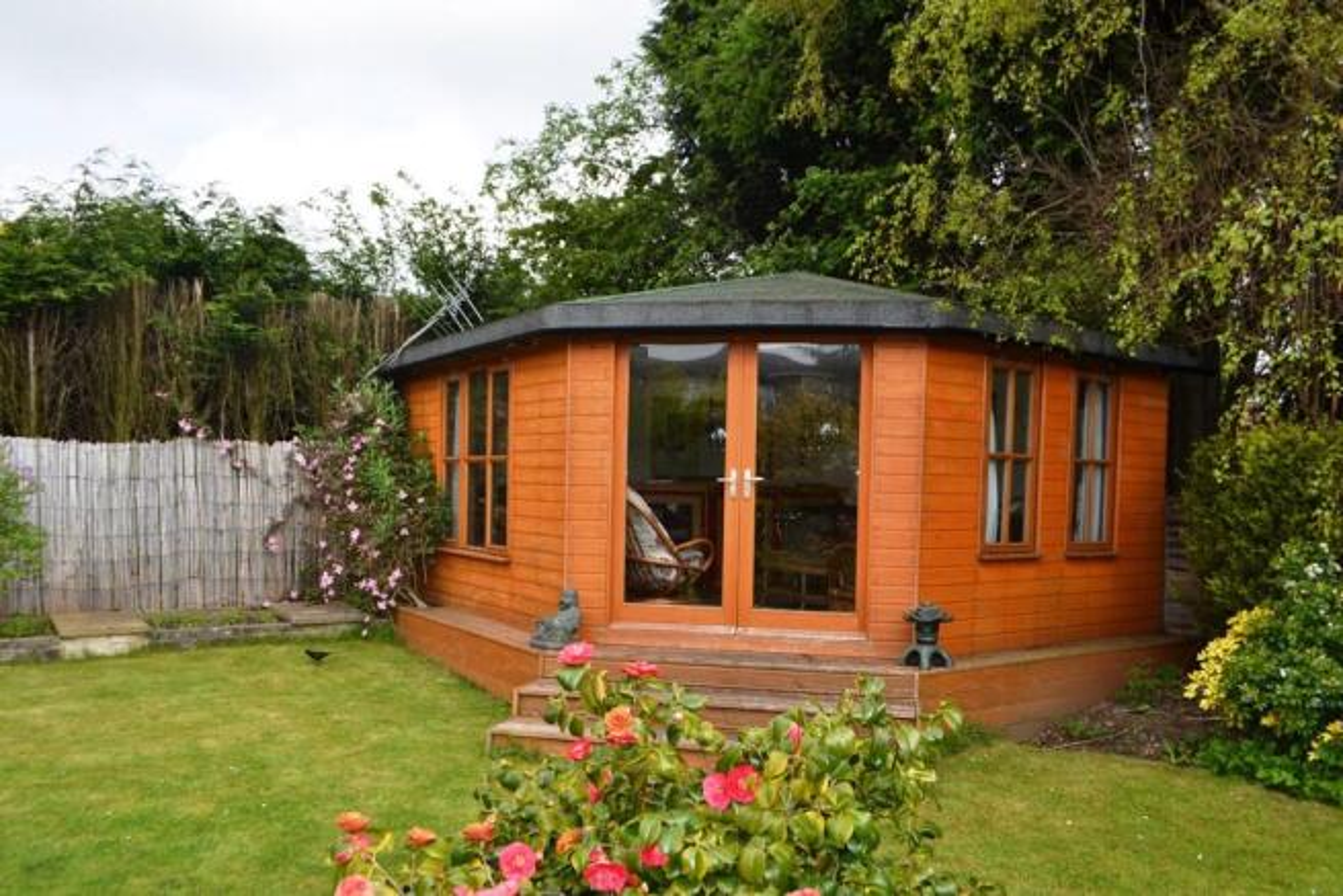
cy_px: 448
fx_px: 1007
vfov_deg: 48.0
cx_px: 672
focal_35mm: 27
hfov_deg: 67.4
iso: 100
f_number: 6.3
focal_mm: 18
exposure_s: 1/200
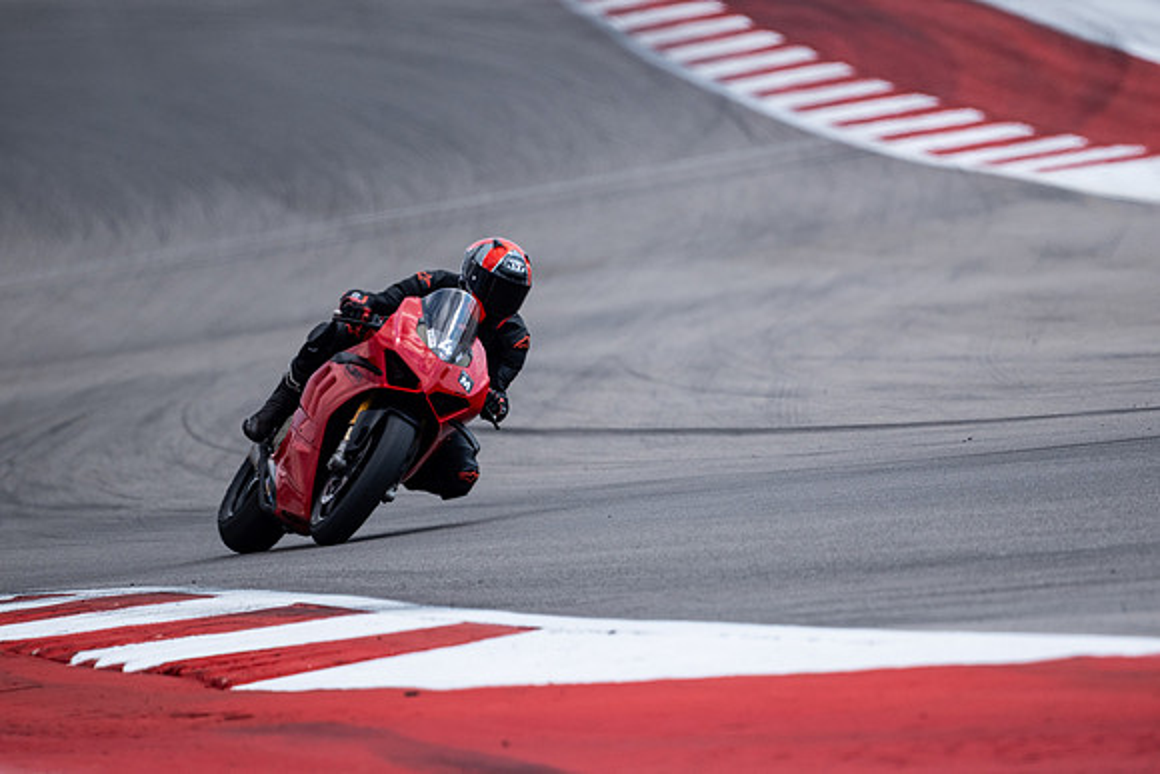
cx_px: 580
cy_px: 387
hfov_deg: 2.7
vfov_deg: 1.8
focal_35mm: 750
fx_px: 24171
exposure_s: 1/2500
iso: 500
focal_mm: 500
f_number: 5.6
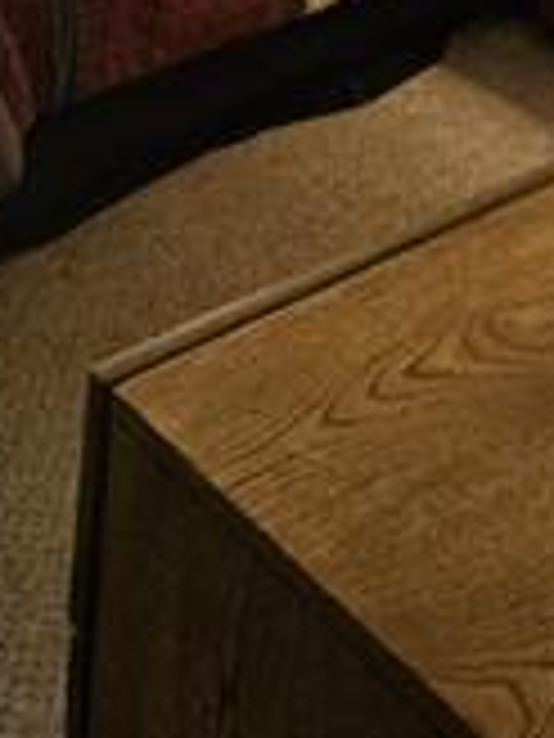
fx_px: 1302
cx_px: -428
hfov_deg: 18.8
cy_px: -526
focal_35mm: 61
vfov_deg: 22.2
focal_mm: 2.2
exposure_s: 1/40
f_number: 2.2
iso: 320
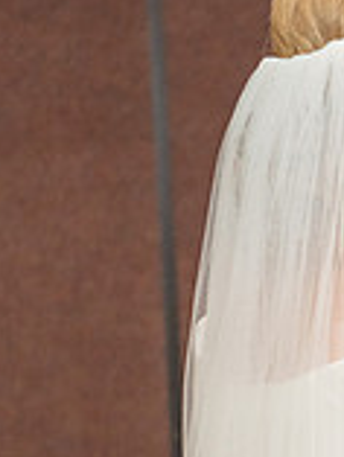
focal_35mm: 287
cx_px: 703
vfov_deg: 6.9
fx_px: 3798
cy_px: 479
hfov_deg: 5.1
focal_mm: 70
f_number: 3.5
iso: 800
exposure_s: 1/125
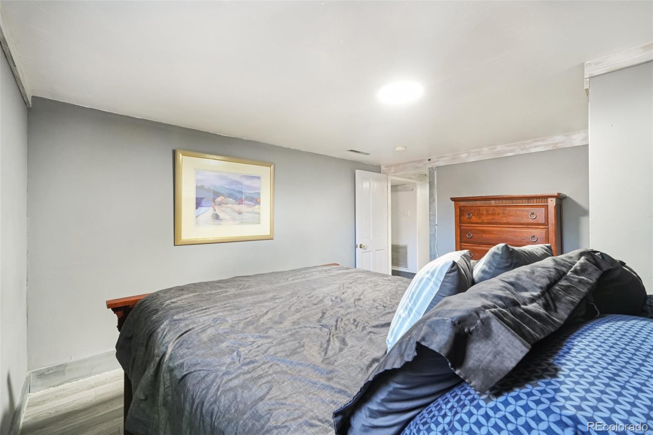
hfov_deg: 100.4
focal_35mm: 15
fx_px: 272
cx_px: 326
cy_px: 218
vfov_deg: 77.3
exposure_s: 3.2
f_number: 8
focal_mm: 10
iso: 800
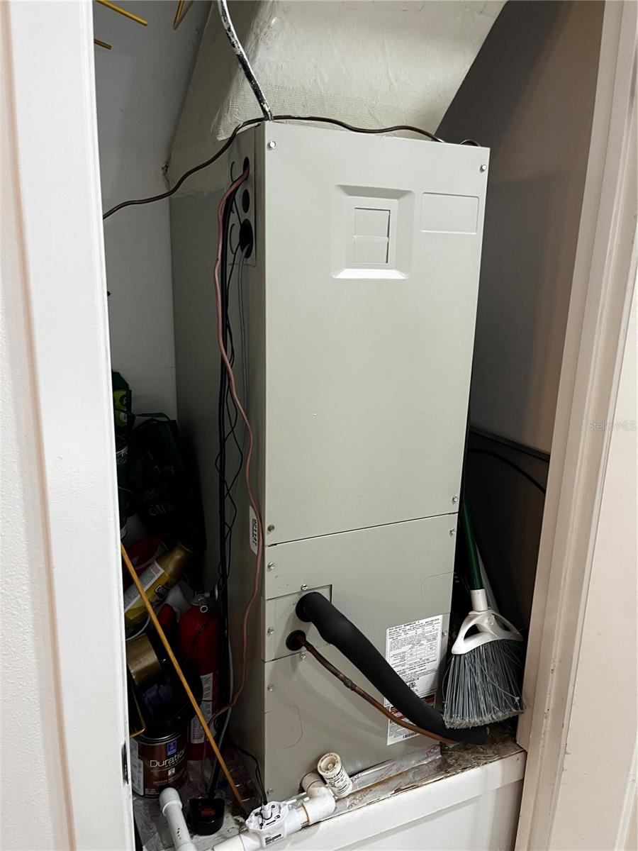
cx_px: 319
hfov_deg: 53.1
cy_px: 426
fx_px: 639
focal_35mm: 26
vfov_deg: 67.3
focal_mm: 5.1
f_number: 1.6
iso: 125
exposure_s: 1/60
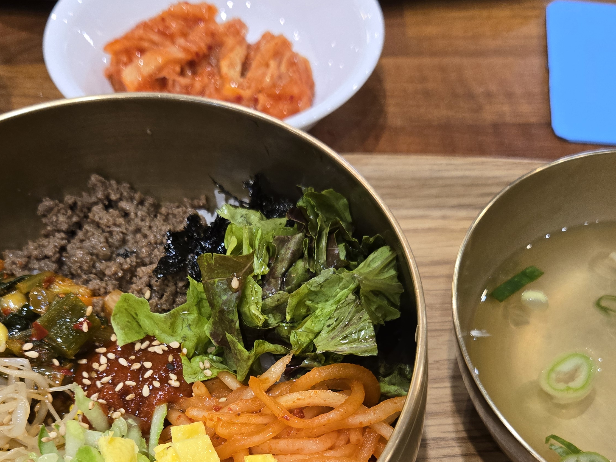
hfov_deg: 45.8
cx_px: 301
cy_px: 376
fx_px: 730
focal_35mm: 41
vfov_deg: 34.0
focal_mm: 5.4
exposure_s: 1/120
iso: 320
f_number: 1.8
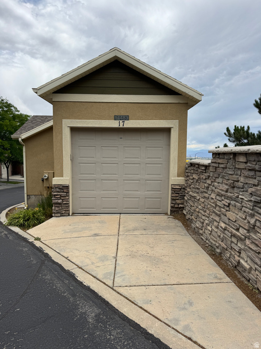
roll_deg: +0.8
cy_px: 174
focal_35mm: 24
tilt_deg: -4.1
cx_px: 130
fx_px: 241
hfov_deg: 56.8
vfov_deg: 71.6
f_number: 1.78
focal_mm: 6.76
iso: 80
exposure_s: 1/5348
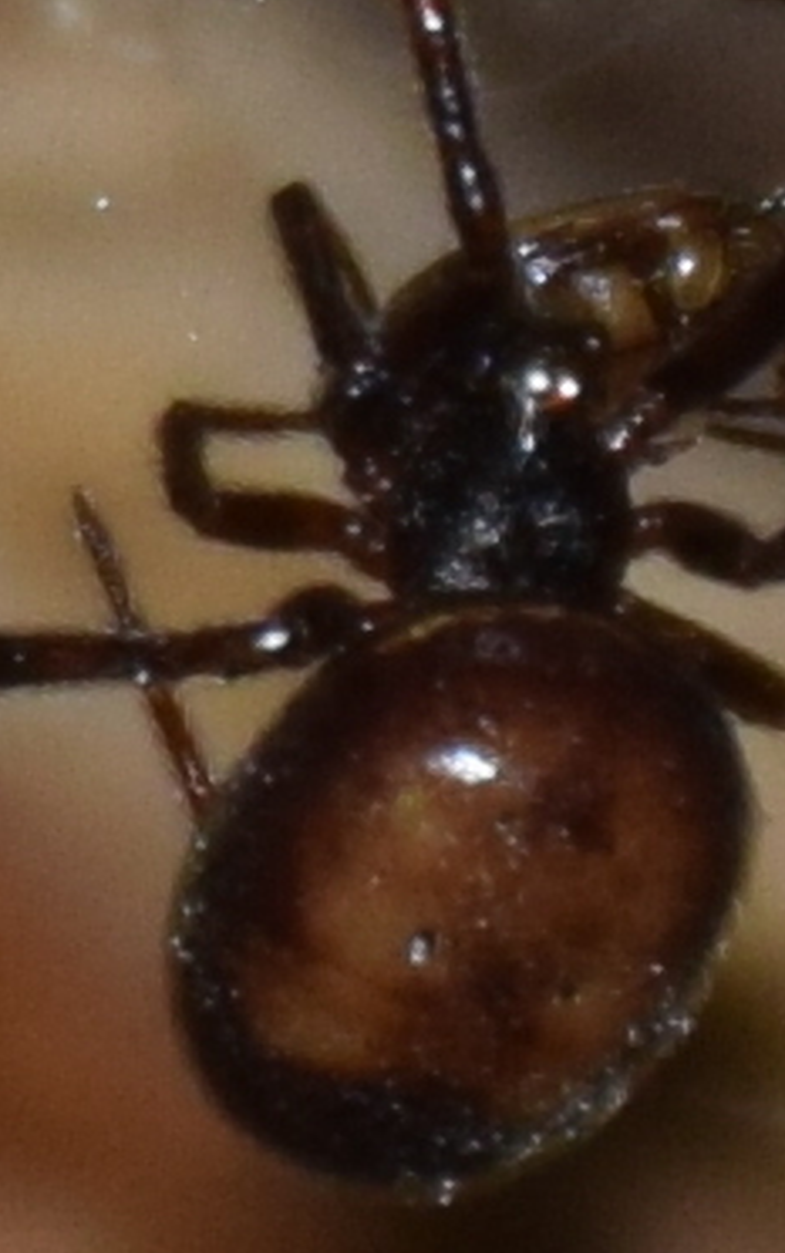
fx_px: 18866
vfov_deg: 3.8
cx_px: 414
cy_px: 690
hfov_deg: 2.4
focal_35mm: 552
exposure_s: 1/60
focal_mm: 140
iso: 320
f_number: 5.6
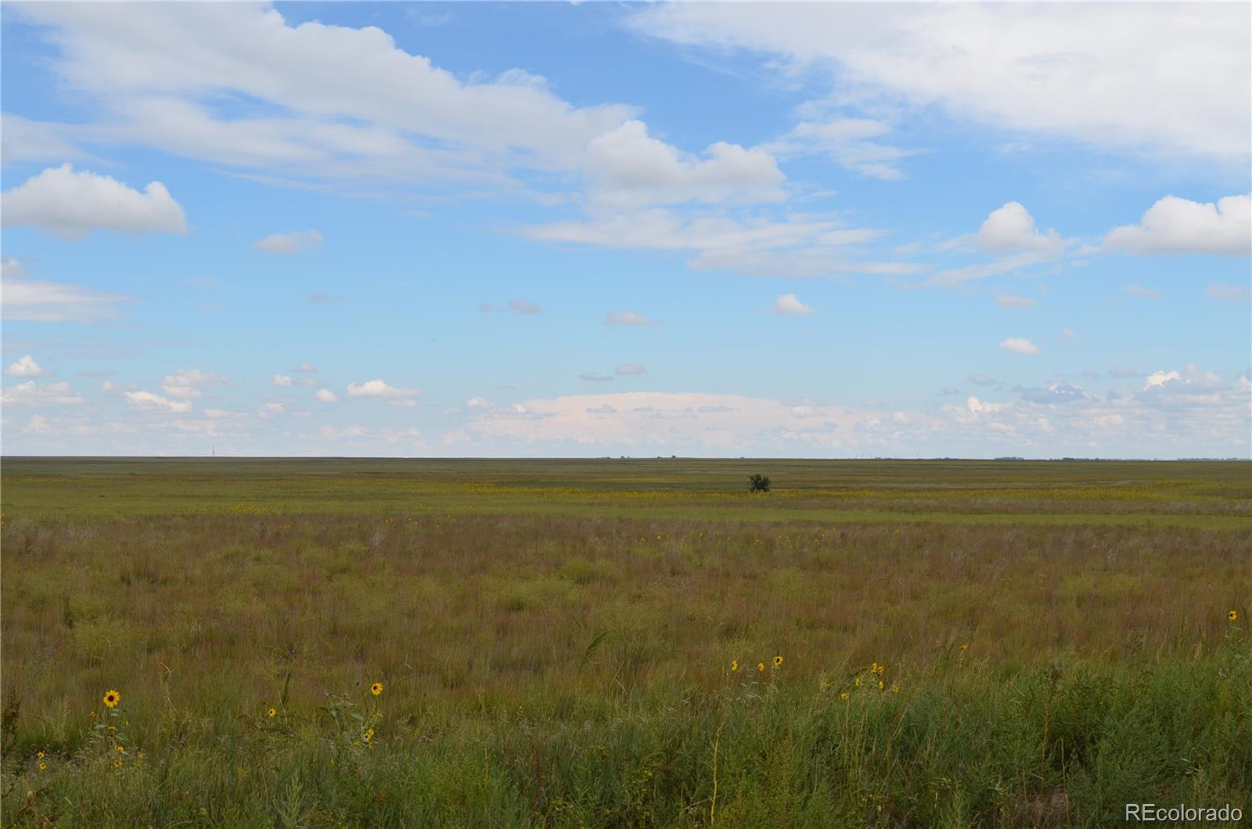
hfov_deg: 39.0
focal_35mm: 51
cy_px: 414
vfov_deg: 26.4
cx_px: 626
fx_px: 1770
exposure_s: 1/250
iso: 100
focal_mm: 34
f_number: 8
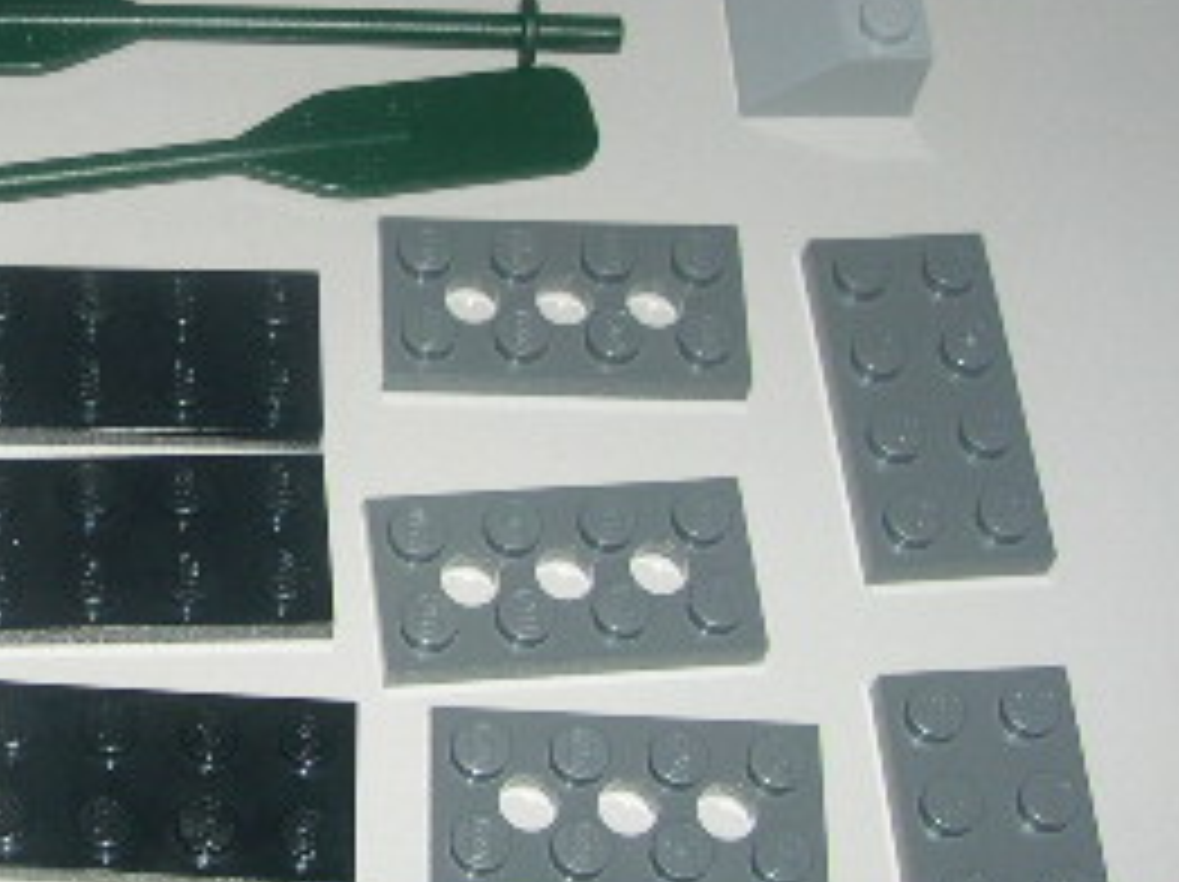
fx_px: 3165
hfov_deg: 20.2
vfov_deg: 15.7
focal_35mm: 93
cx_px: -117
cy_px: 112
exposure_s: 1/60
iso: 100
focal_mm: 8
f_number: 7.6
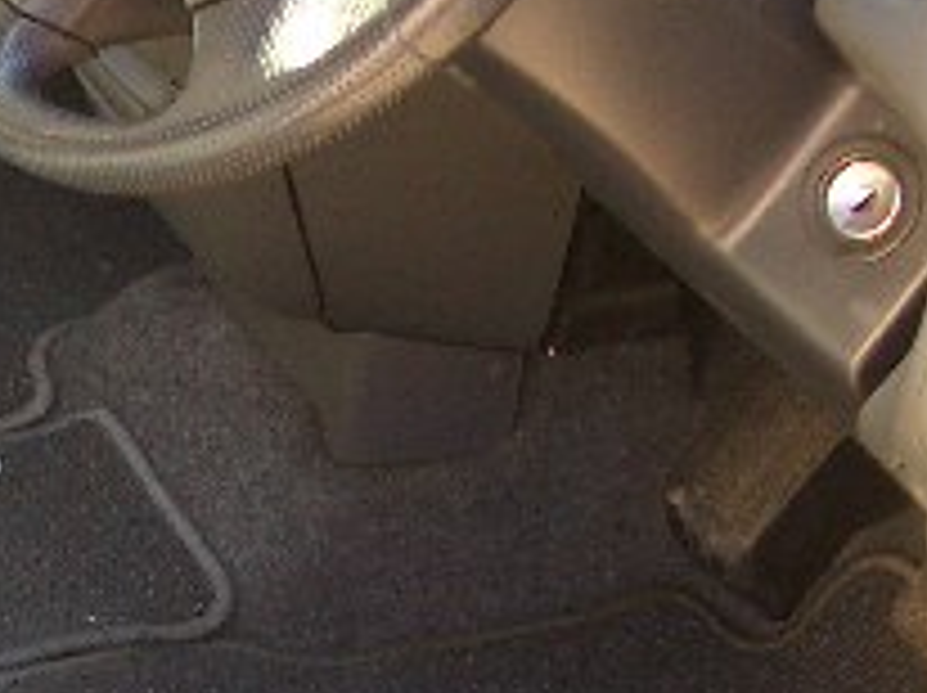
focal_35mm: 109
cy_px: 432
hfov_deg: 17.4
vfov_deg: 13.5
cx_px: -99
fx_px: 2916
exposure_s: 1/80
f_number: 2.6
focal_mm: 5.8
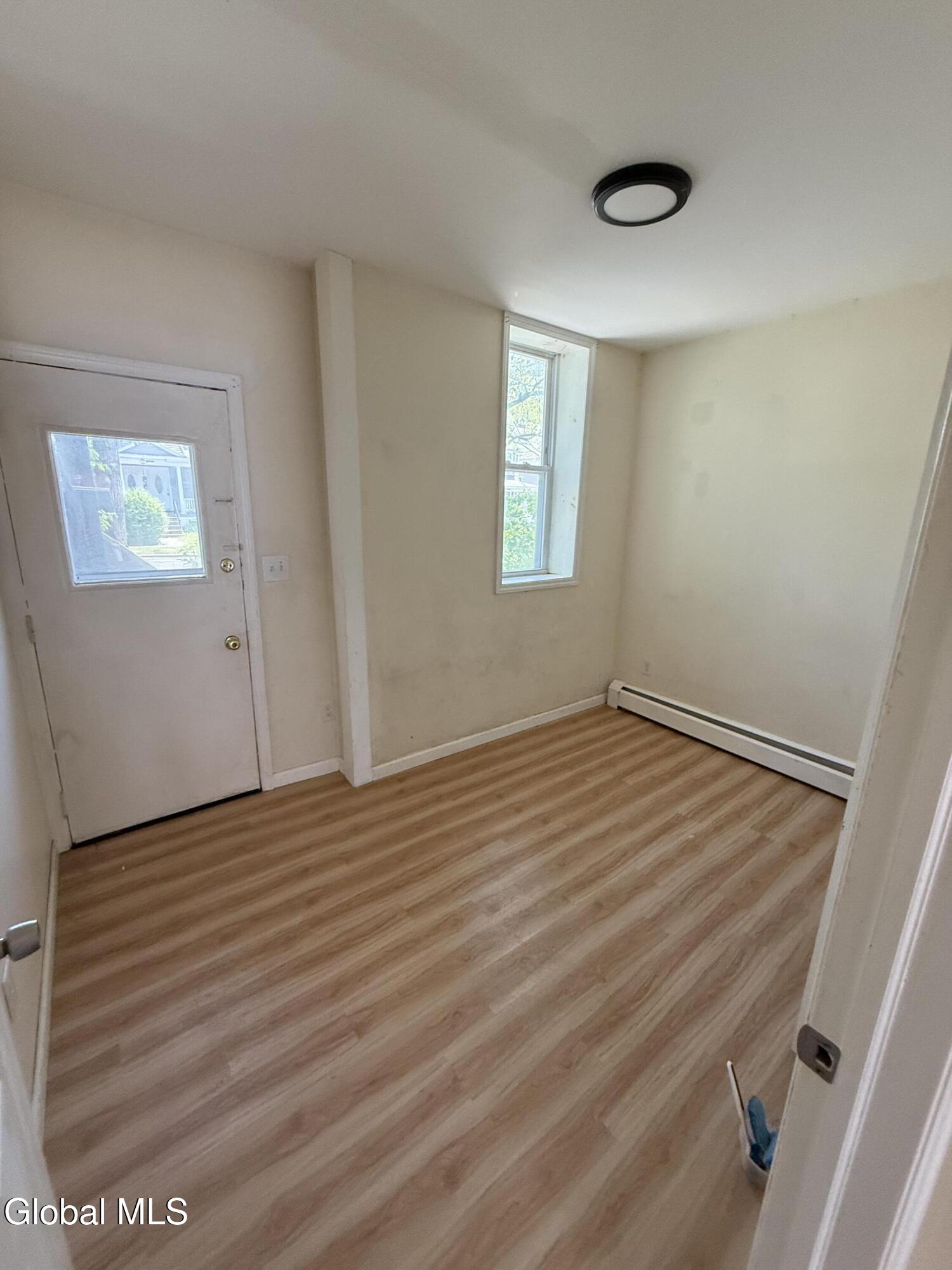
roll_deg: -2.7
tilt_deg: -15.2
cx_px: 476
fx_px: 513
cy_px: 635
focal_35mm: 14
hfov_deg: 85.7
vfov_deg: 102.1
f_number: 2.2
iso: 320
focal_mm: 2.22
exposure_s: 1/99
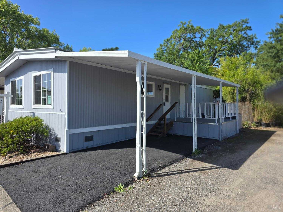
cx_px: 142
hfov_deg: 73.9
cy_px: 106
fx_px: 188
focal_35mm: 23
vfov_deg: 58.9
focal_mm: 6.3
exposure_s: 1/562
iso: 12
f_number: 1.7
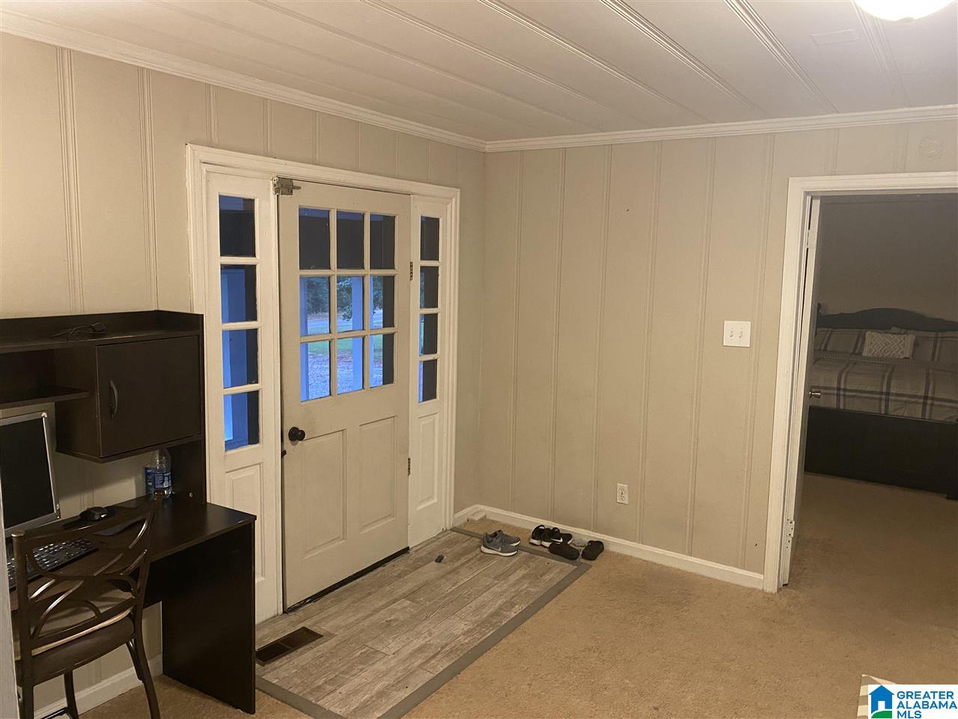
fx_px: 720
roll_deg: -0.9
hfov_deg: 67.3
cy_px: 360
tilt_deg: -8.3
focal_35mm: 26
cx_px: 479
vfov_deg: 53.1
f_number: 1.8
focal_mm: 4.25
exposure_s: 1/40
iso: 400
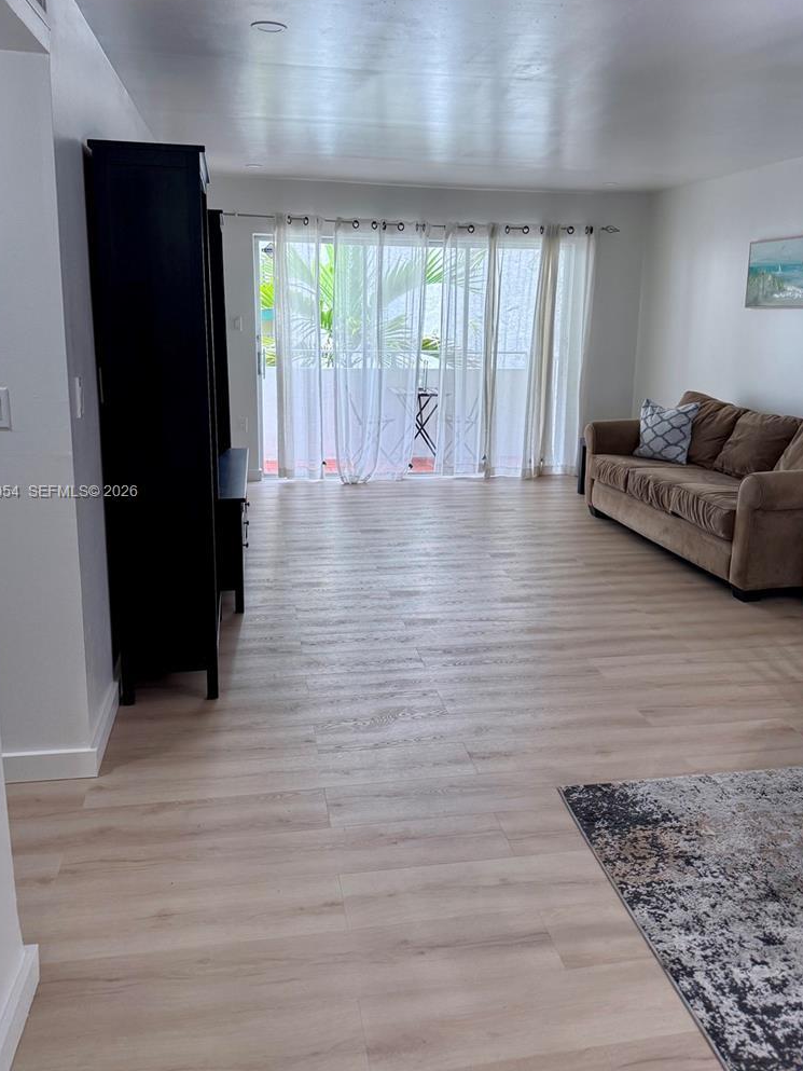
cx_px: 424
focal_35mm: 29
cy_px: 493
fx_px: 897
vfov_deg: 61.6
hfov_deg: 48.2
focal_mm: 6.76
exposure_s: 1/208
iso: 160
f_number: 1.78
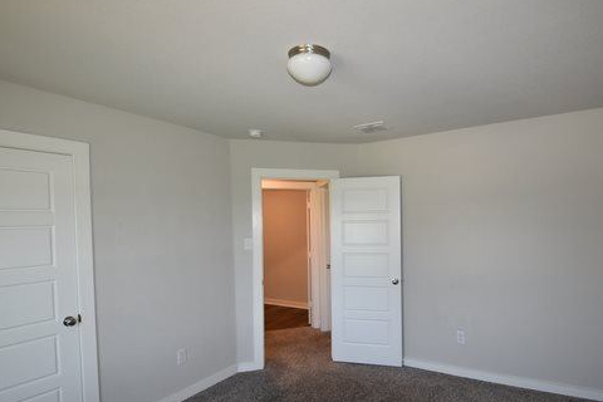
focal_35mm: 20
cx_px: 337
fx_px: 335
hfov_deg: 83.6
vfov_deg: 61.8
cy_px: 222
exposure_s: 1/200
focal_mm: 10
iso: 800
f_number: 4
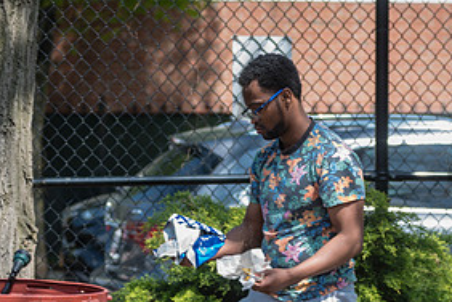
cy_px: 247
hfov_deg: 10.4
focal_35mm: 197
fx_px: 2473
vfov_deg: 7.0
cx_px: 245
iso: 100
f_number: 4
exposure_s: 1/200
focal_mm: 92
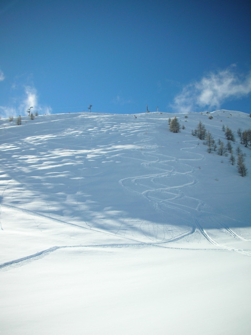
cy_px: 168
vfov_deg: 52.6
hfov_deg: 40.7
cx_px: 126
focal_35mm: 35
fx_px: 338
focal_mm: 5.8
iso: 50
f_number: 8.5
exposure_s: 1/250
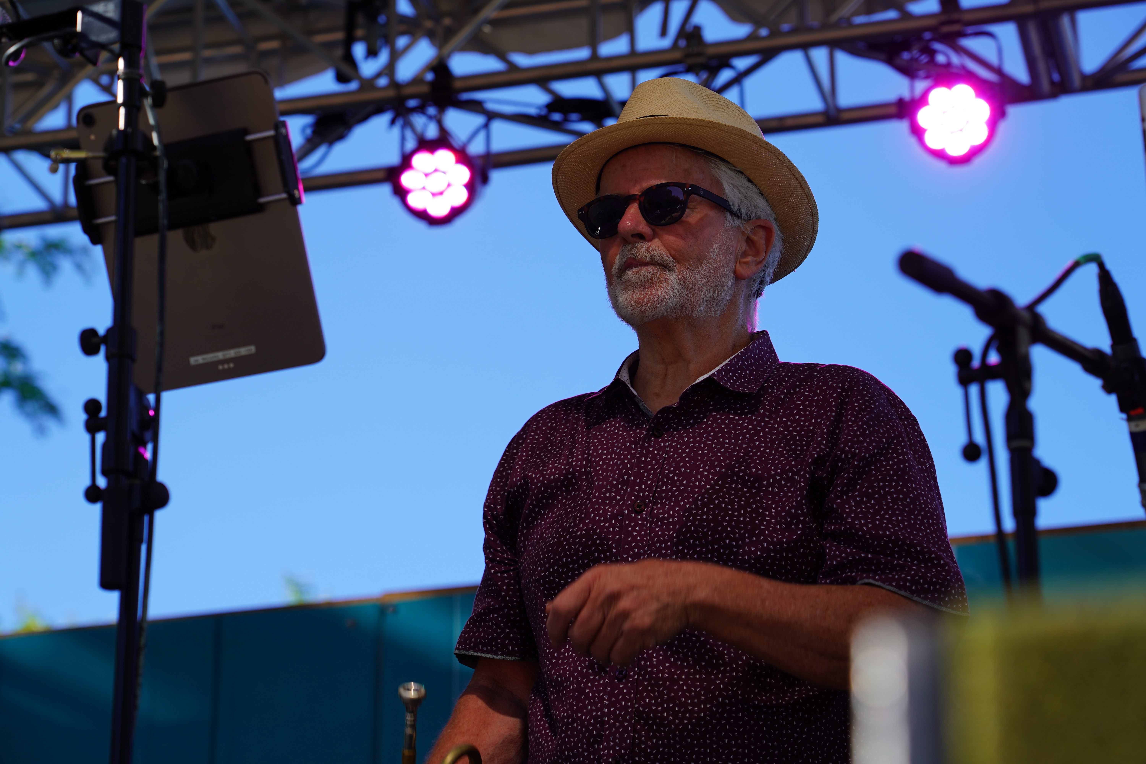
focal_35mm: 105
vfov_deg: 13.0
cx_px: 573
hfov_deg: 19.5
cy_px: 382
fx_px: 3342
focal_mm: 105
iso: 100
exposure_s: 1/200
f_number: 6.3
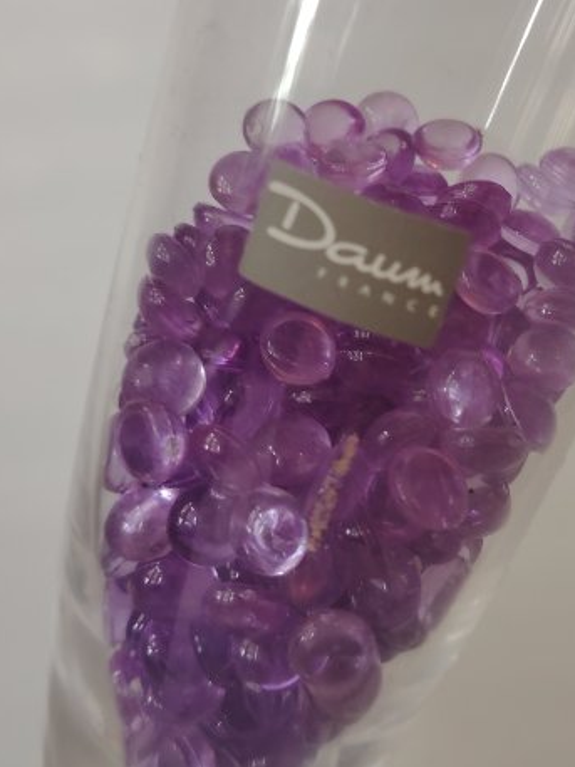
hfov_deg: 23.2
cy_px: 253
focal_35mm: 63
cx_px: 370
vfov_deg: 30.5
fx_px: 1395
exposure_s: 1/60
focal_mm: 5.25
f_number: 1.75
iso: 641
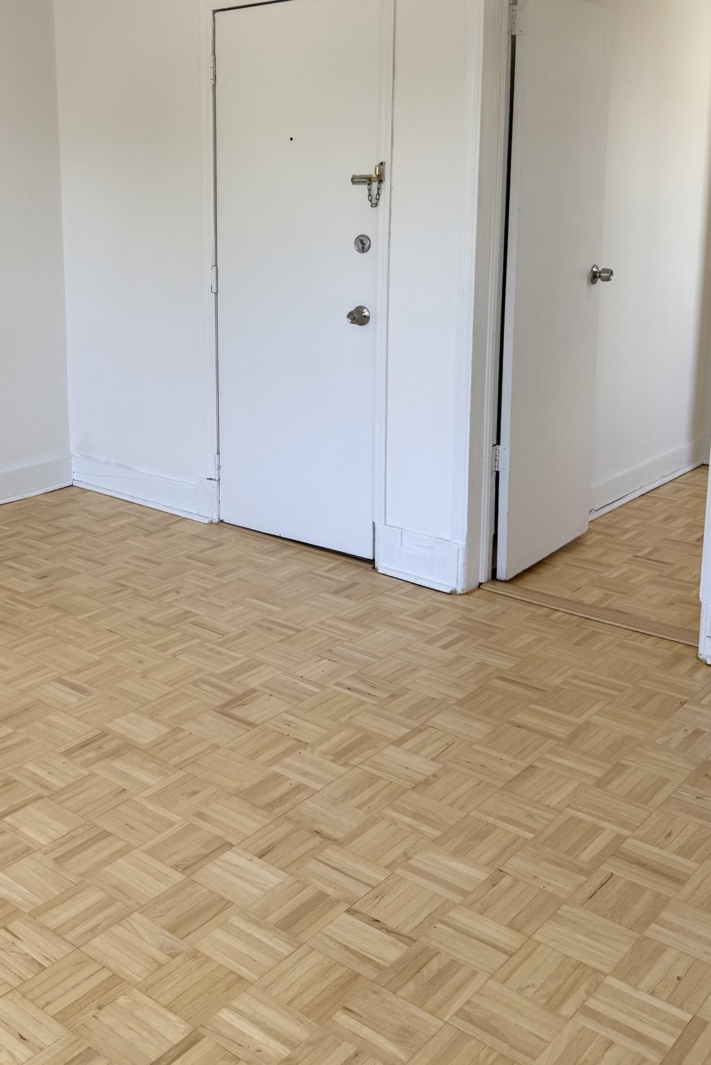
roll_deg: +0.3
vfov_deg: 50.2
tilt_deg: -11.4
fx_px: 1125
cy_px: 396
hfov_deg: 34.3
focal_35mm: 38
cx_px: 178
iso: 50
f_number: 1.78
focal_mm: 6.76
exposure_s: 1/126
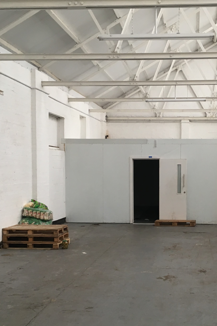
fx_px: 371
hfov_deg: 30.8
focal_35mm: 41
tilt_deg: -2.9
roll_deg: -0.6
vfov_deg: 47.4
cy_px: 164
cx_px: 206
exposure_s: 1/33
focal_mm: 4.15
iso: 100
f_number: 2.2
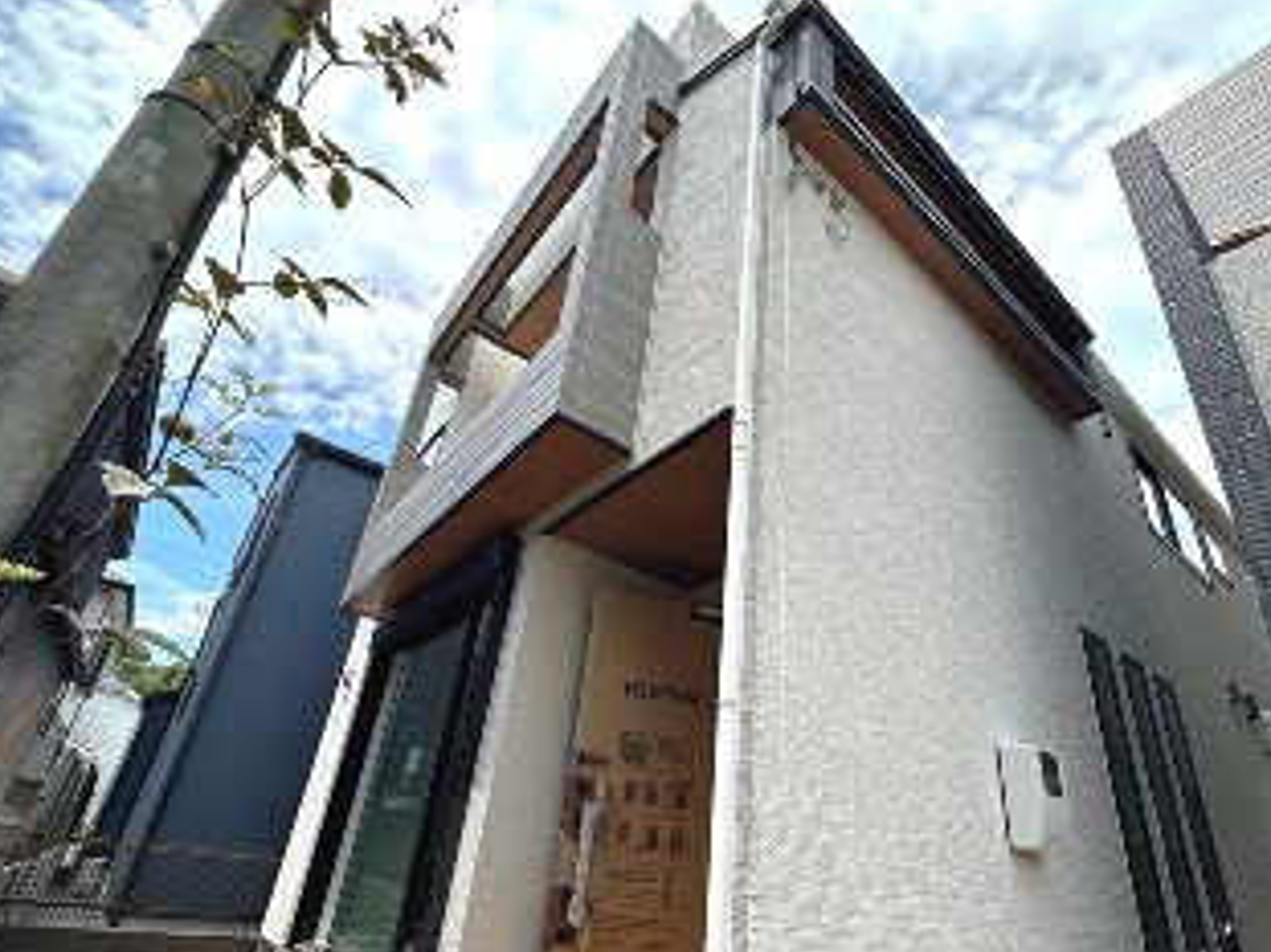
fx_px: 661
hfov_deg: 87.7
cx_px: 658
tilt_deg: +25.6
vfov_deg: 71.0
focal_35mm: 18
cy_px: 560
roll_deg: -5.9
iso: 40
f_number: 2.2
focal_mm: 2.22
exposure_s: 1/1289
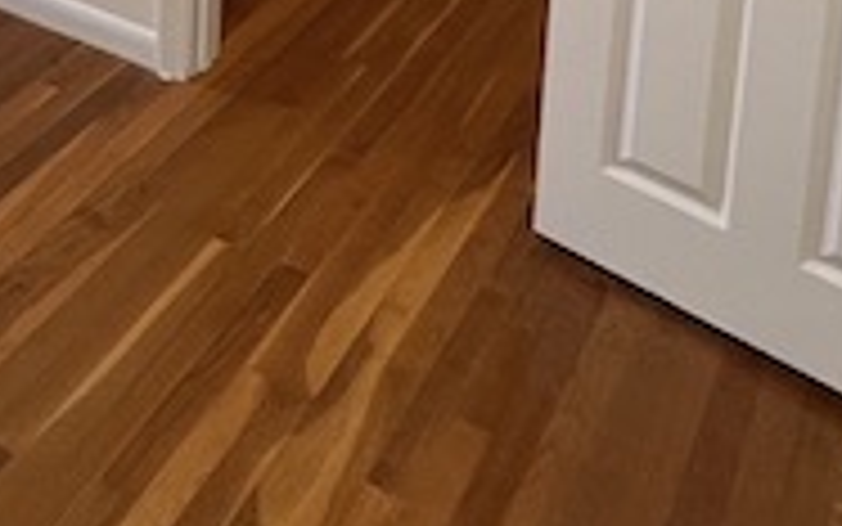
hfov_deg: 32.3
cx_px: 36
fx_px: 1354
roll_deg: -0.7
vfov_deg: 17.1
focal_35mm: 59
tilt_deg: -8.3
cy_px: -481
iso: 160
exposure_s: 1/120
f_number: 1.8
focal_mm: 1.57
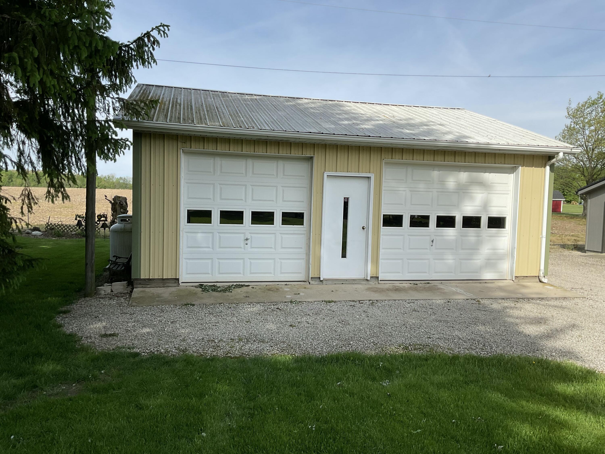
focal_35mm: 29
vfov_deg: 48.2
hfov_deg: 61.7
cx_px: 302
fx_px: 507
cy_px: 227
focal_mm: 3
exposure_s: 1/1675
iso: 16
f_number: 1.8
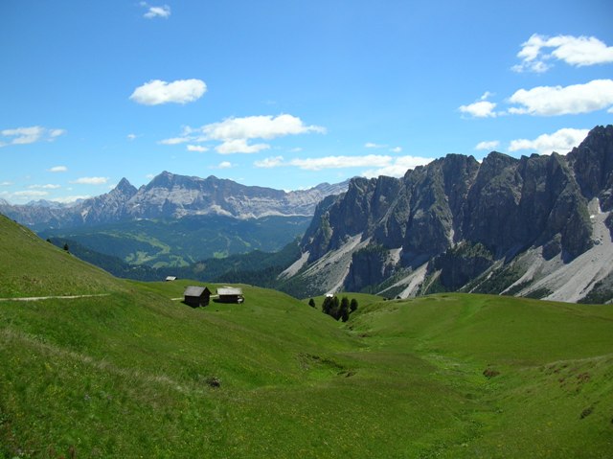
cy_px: 230
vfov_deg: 40.6
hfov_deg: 52.7
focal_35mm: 35
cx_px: 306
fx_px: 619
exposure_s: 1/1176
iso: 50
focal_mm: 5.8
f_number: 2.8
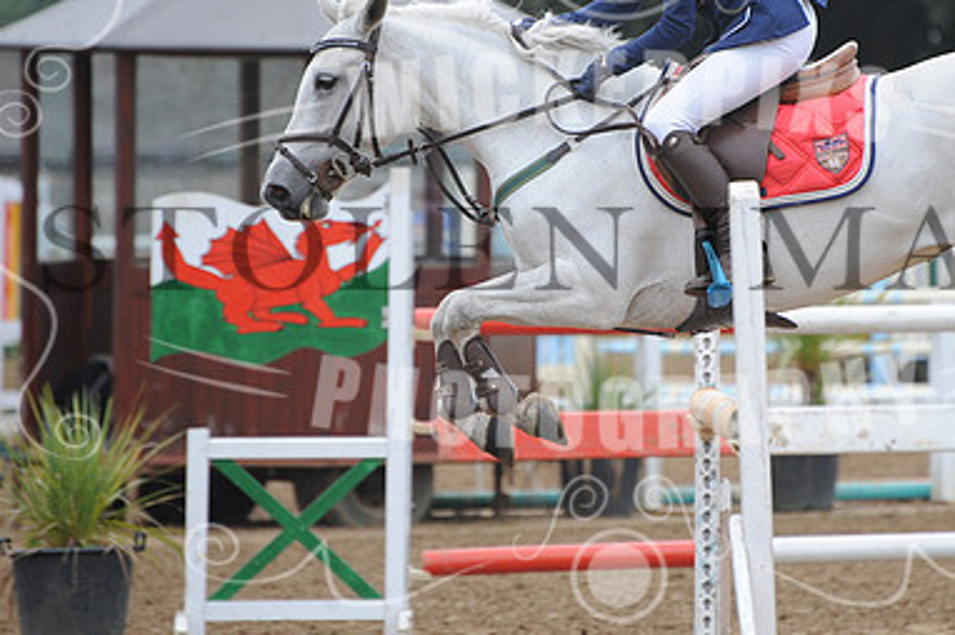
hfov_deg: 4.5
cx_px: 620
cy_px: 220
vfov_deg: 3.0
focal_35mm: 456
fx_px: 12086
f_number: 5.6
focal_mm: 300
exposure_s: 1/1000
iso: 1000
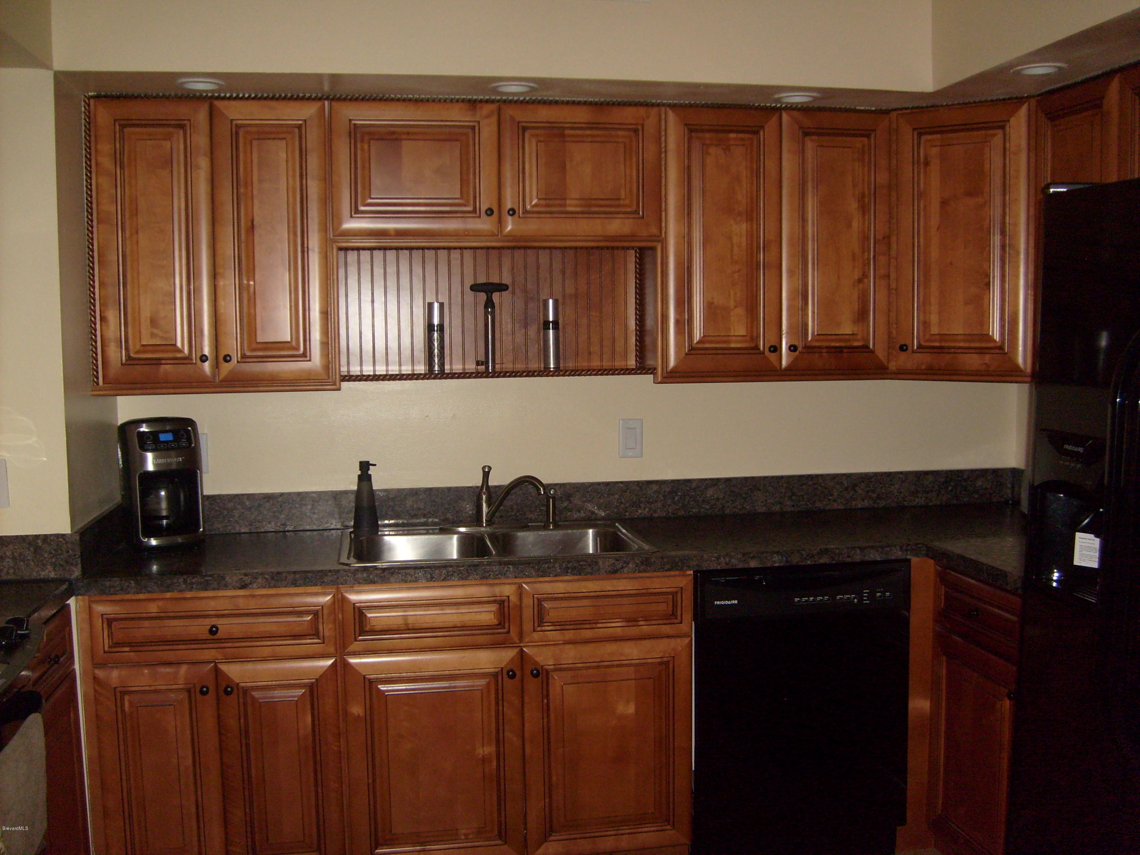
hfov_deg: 52.6
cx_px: 570
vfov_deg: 40.7
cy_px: 428
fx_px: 1153
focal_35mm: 35
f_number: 2.8
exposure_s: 1/45
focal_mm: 5.8
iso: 100
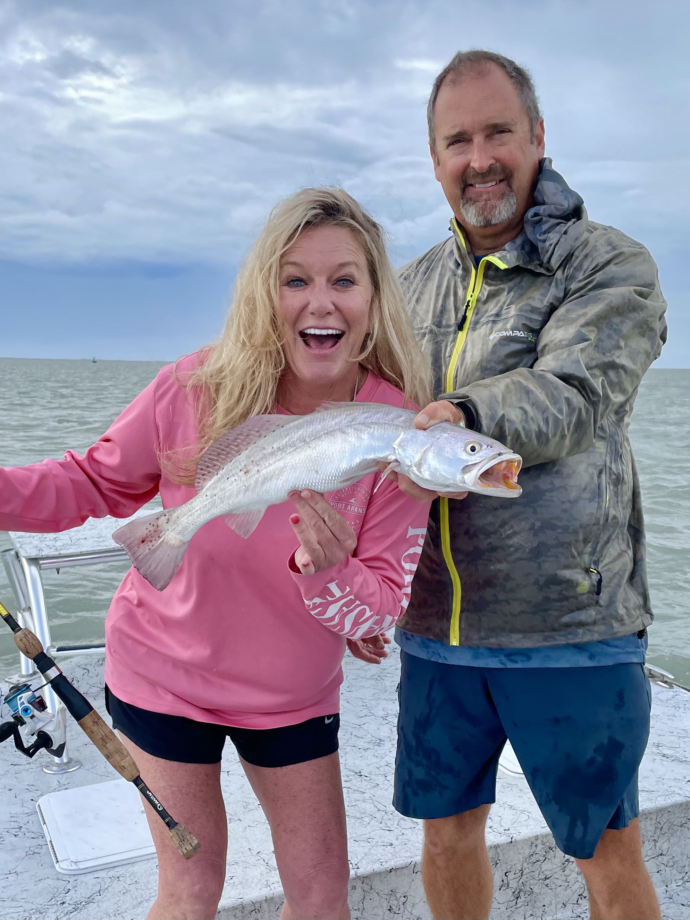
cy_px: 460
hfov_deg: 53.1
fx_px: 691
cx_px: 345
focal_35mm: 26
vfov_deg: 67.3
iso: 32
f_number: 1.6
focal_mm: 4.2
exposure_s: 1/1304
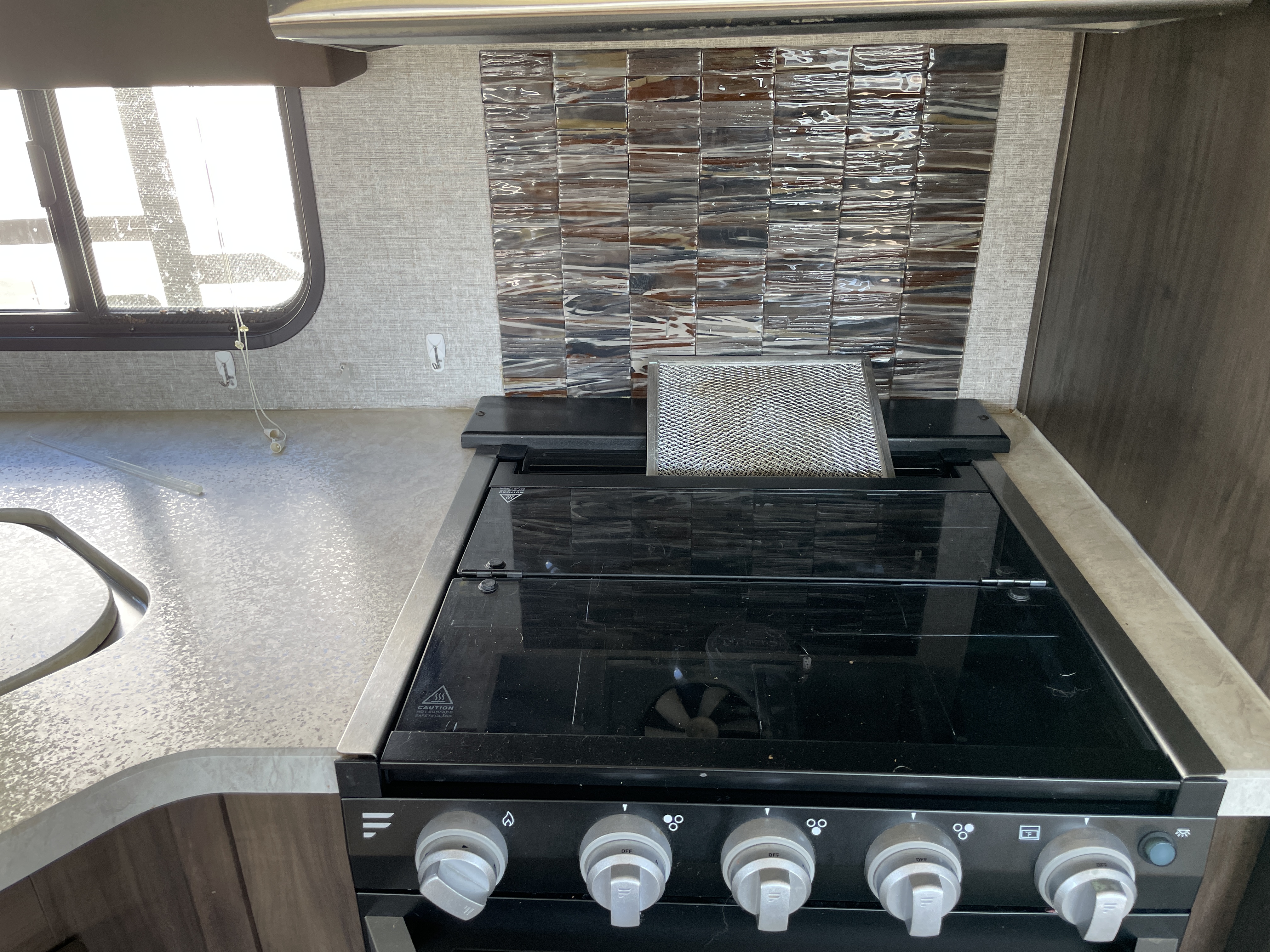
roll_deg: +2.5
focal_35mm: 26
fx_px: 954
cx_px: 635
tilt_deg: -24.6
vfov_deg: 53.1
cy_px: 476
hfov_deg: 67.3
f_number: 1.6
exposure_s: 1/121
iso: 100
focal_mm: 4.2
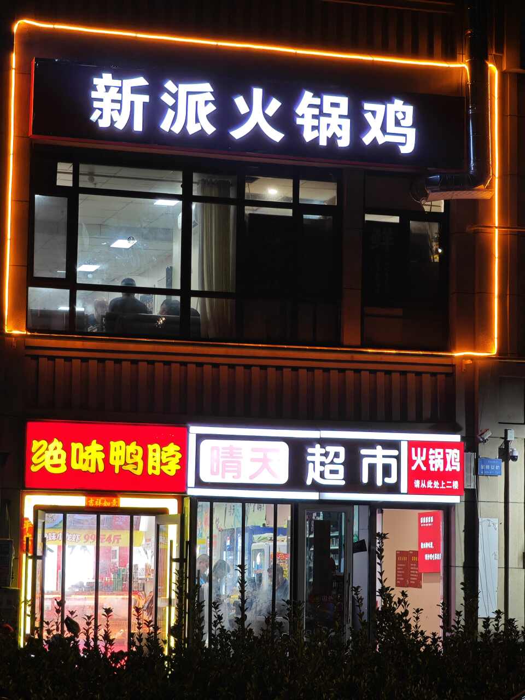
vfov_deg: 19.4
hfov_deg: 14.6
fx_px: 2042
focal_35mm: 101
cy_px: 350
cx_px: 262
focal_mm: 12.28
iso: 125
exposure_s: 1/100
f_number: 1.8
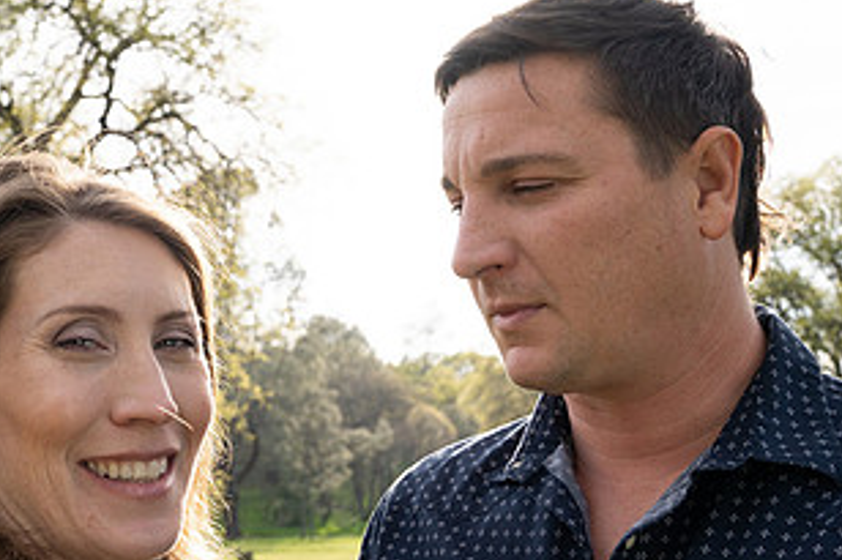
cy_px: 204
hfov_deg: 39.4
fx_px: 1145
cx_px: 224
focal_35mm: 49
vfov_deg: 27.4
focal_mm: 26
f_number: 6.3
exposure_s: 1/125
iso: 100
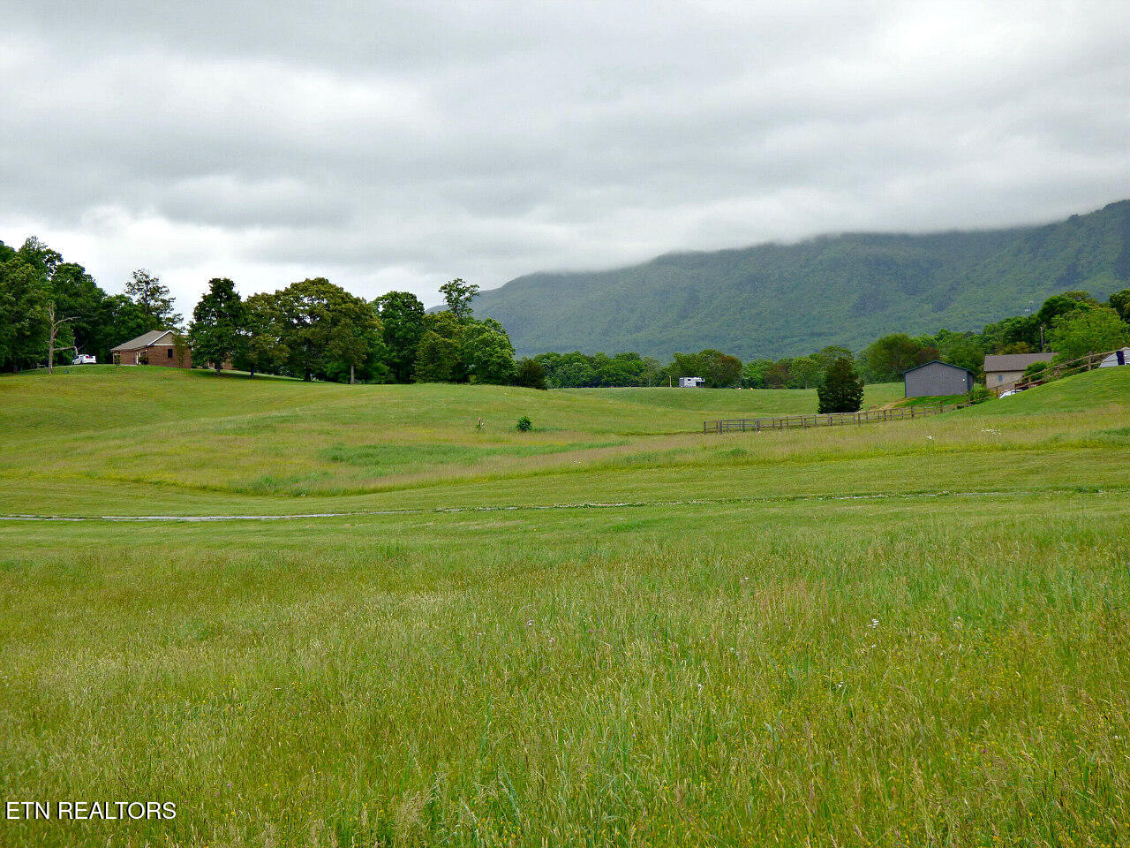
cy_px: 424
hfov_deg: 41.2
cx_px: 565
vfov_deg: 31.5
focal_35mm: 46
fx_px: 1502
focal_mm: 8.24
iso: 100
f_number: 3.8
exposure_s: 1/250
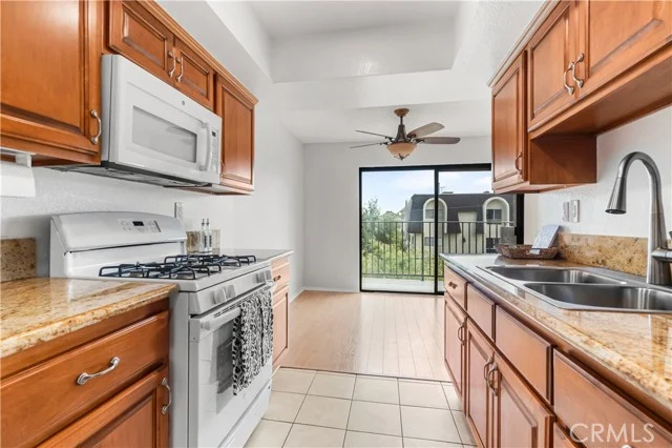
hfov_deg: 100.4
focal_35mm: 15
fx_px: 280
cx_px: 336
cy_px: 224
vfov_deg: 77.3
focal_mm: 10
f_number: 7.1
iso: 320
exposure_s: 1/40
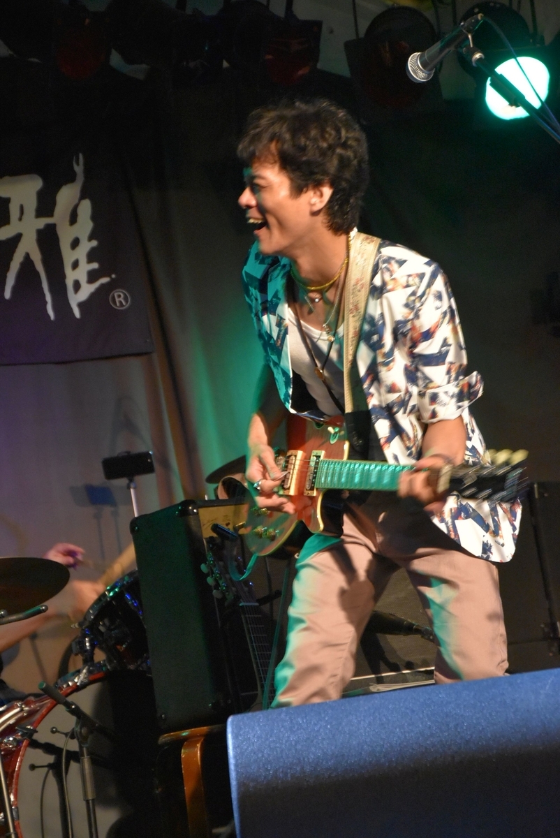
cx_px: 280
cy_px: 419
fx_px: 2446
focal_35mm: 105
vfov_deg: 19.4
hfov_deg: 13.1
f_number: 5.3
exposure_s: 1/60
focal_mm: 70
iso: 4000
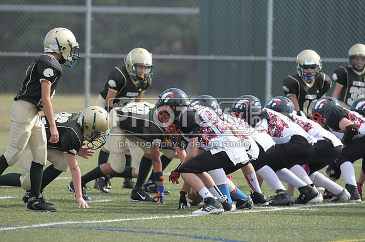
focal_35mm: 420
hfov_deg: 4.9
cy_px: 121
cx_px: 182
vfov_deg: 3.3
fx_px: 4252
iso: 1600
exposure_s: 1/5000
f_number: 4
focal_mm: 280
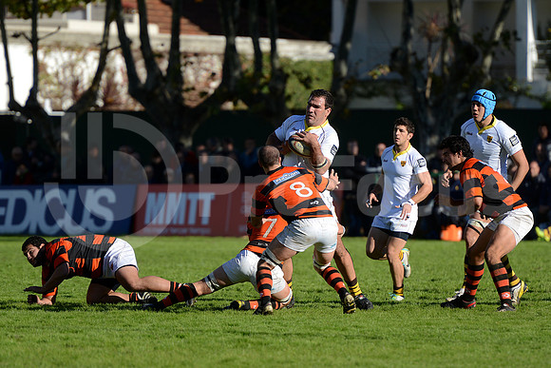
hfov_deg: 7.6
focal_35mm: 270
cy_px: 184
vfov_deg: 5.1
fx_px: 4133
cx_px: 276
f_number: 4
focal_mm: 270
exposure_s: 1/1000
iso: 250
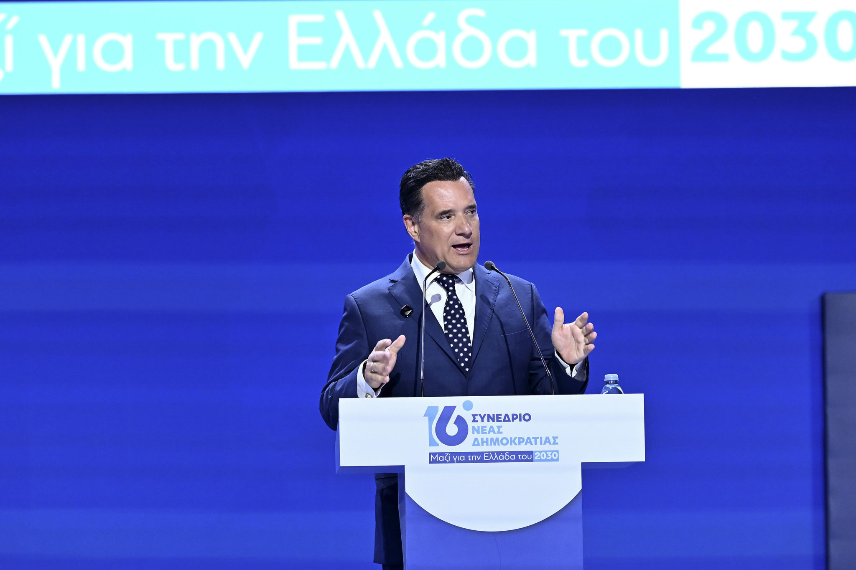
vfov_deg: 7.6
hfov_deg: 11.4
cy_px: 285
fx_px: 4279
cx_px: 428
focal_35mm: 180
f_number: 4.5
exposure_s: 1/200
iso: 2000
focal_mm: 120
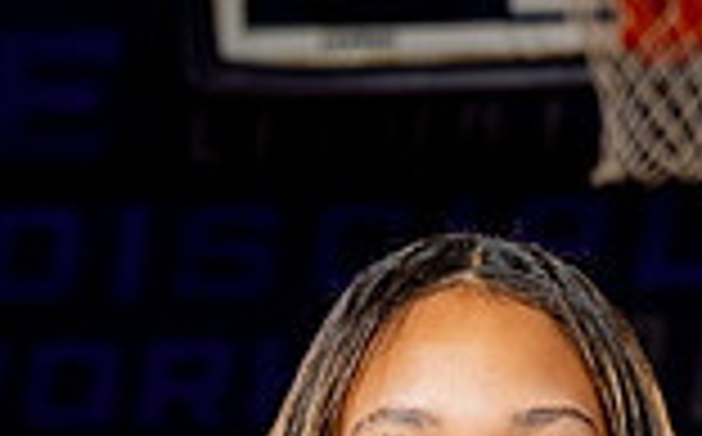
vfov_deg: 6.1
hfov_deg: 10.2
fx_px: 3935
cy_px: 971
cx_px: 464
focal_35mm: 206
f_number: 5.6
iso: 320
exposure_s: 1/250
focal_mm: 70
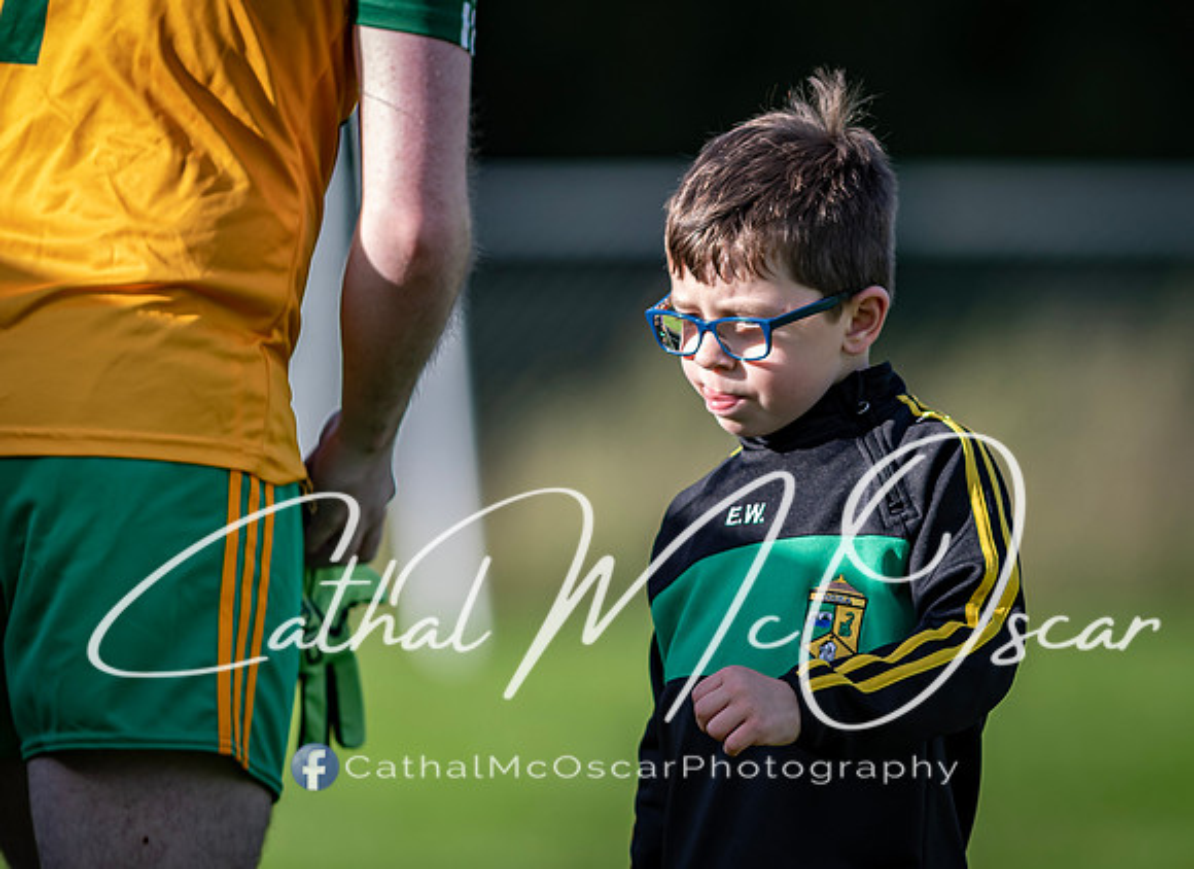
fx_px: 21352
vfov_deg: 2.3
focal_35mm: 626
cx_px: 811
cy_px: 447
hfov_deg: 3.2
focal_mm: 300
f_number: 2.8
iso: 200
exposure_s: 1/1600
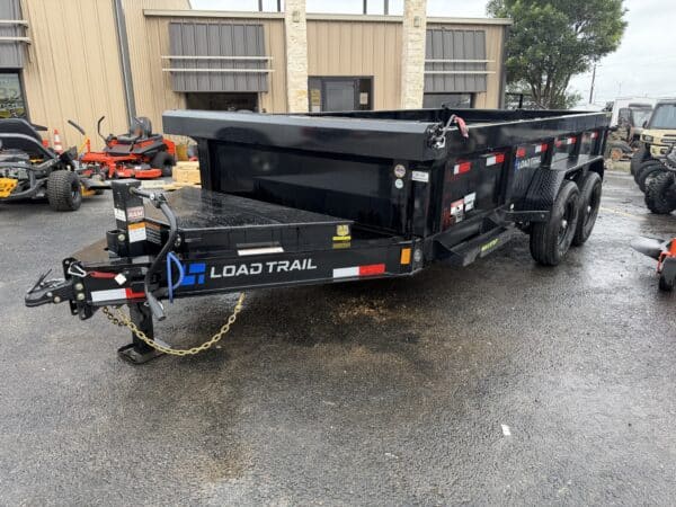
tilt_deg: -14.9
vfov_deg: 56.8
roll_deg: +1.2
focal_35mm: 24
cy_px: 254
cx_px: 338
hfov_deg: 71.6
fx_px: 469
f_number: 1.78
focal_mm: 6.76
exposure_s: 1/423
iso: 80
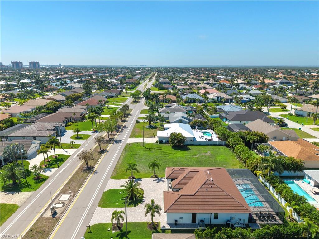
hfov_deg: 71.6
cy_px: 120
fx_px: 221
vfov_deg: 56.8
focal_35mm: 24
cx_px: 160
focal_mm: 8.67
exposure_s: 1/500
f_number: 1.8
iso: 100
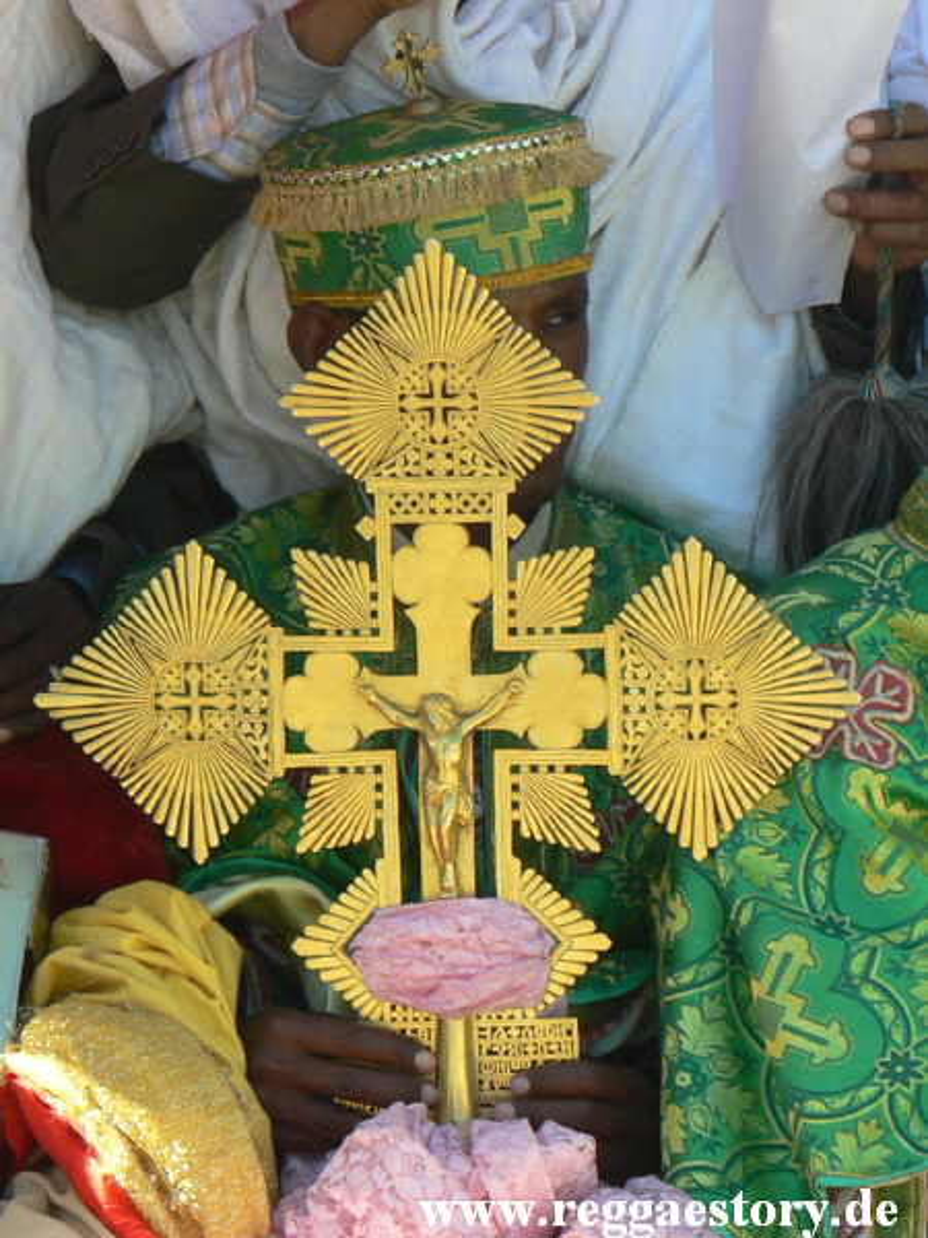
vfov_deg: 10.5
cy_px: 619
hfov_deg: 7.9
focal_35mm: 188
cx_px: 464
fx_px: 6720
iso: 64
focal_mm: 32.3
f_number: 4
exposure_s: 1/80
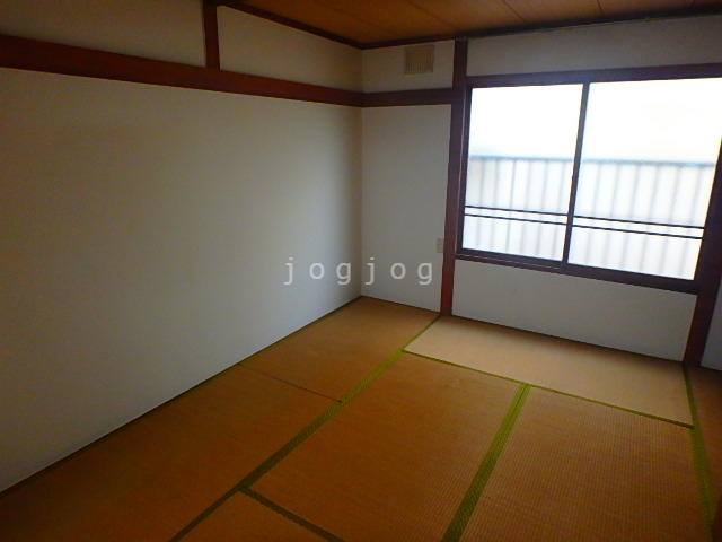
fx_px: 438
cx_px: 361
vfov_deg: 63.4
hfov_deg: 79.0
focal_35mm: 21
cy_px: 271
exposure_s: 1/30
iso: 500
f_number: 3.5
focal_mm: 3.7
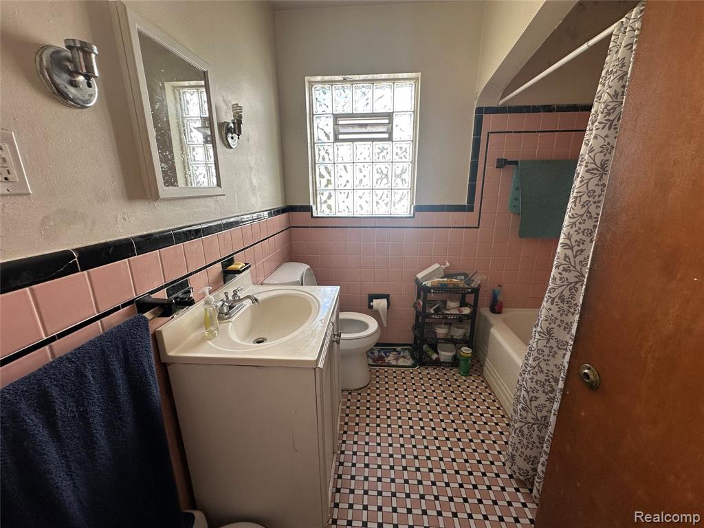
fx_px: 285
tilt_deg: -14.9
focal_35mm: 14
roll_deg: +0.1
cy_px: 264
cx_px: 352
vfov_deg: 85.7
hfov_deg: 102.1
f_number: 2.2
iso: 64
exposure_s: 1/99
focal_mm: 2.22
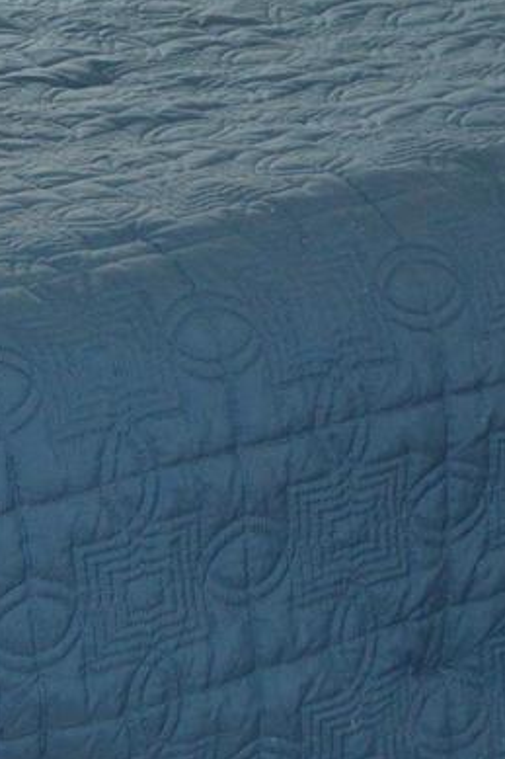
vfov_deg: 14.1
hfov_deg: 9.7
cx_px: 271
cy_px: -122
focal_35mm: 142
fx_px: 2990
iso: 640
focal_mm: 18
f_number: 3.5
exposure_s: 1/60
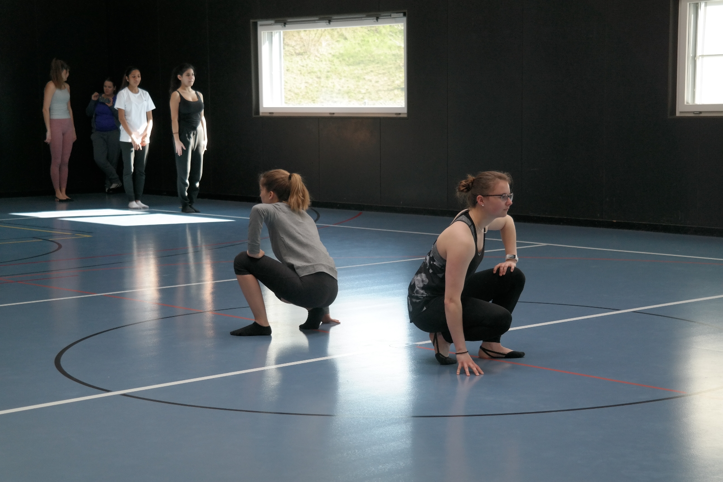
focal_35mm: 80
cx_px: 362
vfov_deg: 17.1
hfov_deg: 25.4
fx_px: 1606
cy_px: 241
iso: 400
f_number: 5.6
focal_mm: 52
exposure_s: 1/80
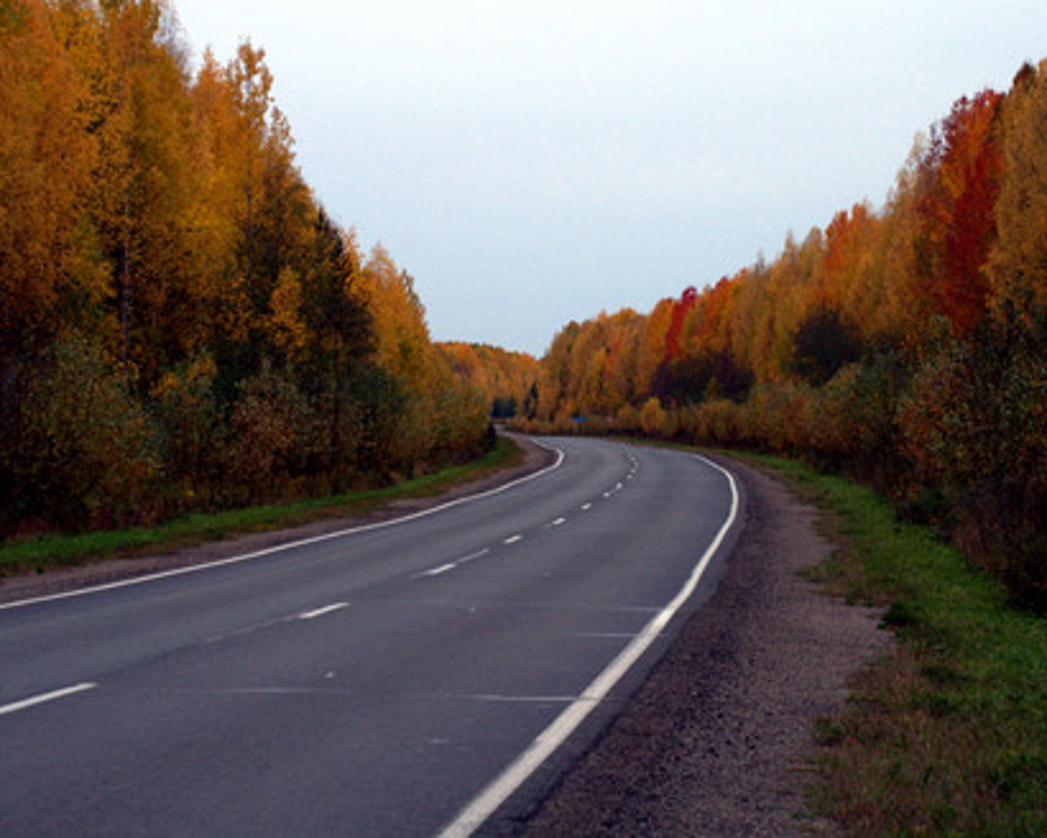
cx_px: 562
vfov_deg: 12.9
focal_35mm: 120
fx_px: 3718
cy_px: 415
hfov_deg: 16.0
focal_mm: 70
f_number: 8
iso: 640
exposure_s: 1/80
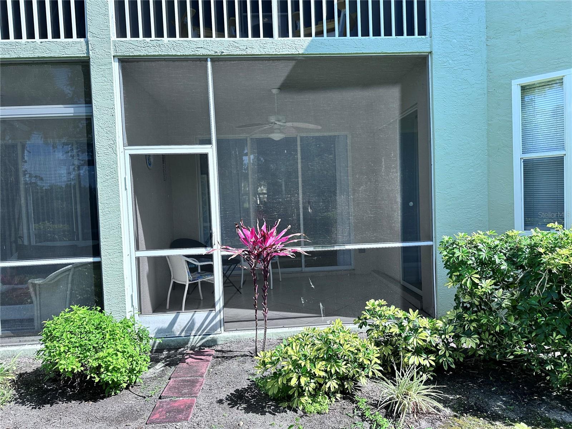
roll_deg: +2.2
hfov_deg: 71.6
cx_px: 286
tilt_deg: -2.6
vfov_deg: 56.8
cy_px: 214
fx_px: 397
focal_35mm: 24
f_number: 1.78
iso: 80
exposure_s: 1/2028
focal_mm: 6.86
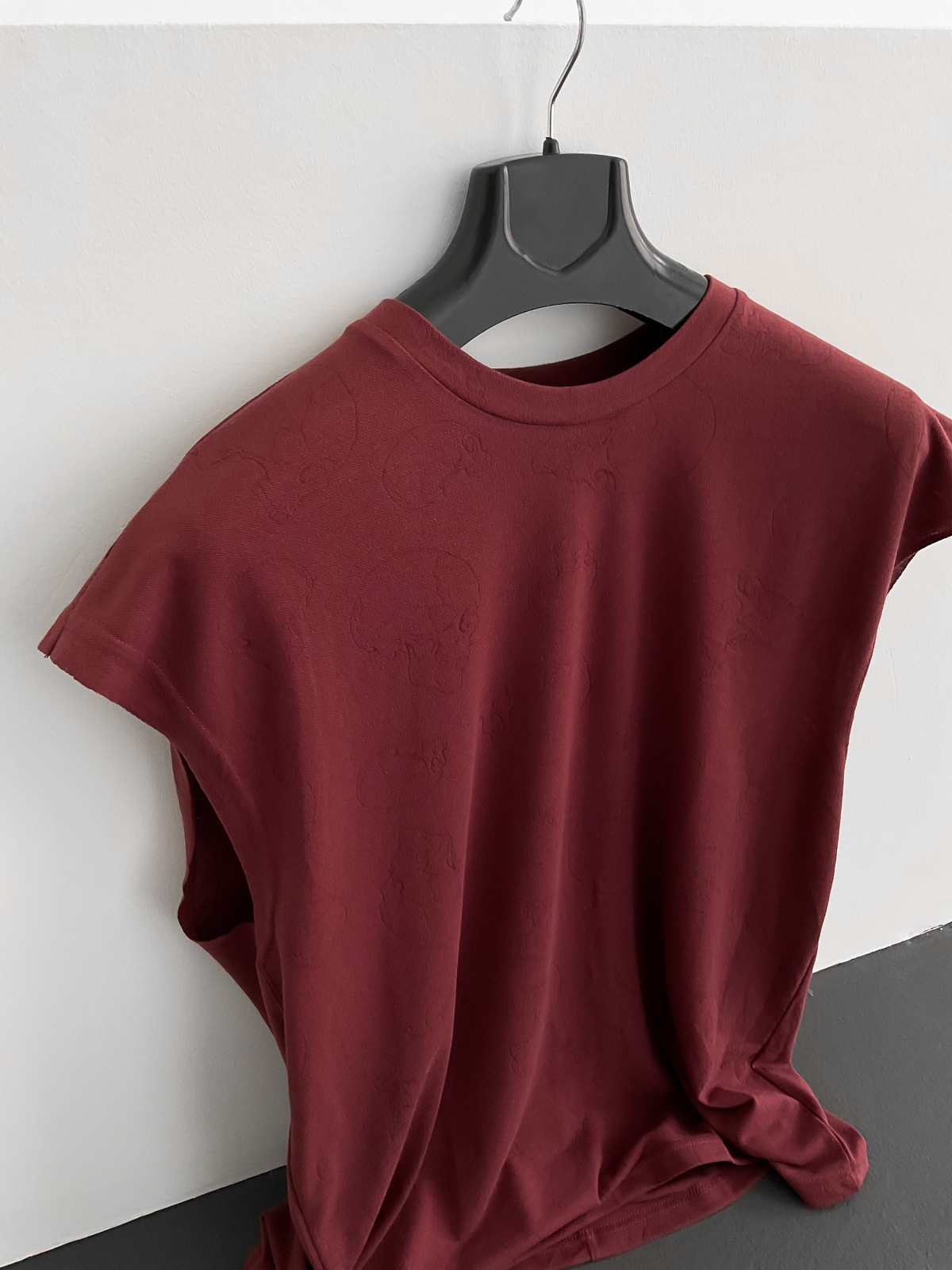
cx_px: 476
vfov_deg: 61.7
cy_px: 635
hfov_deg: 48.2
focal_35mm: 29
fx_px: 1063
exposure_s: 1/120
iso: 40
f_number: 1.8
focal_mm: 3
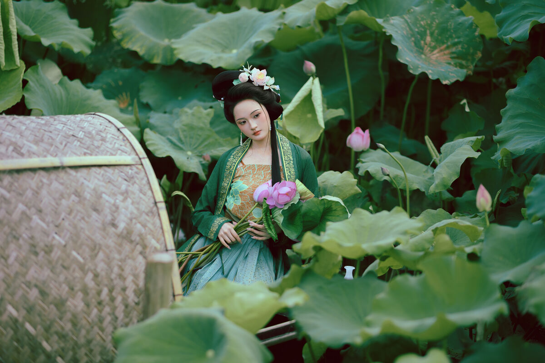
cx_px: 272
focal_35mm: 85
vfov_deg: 16.1
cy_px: 182
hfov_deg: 23.9
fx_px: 1287
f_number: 1.8
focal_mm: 85
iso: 100
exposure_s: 1/1000
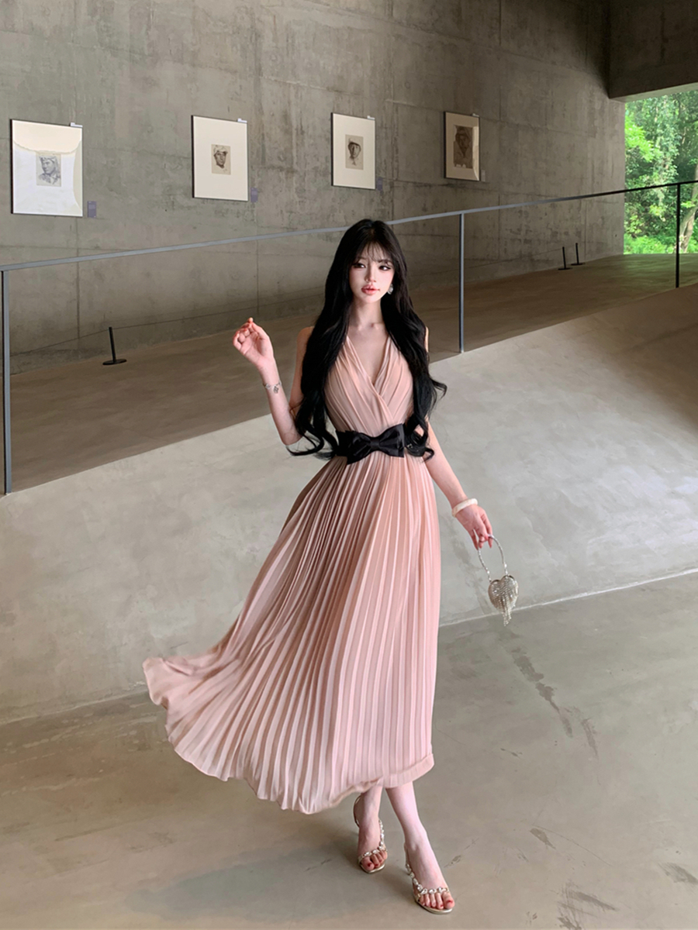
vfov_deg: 67.3
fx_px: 699
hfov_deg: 53.1
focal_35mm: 26
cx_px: 349
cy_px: 465
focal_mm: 4.25
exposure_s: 1/121
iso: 80
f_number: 1.8
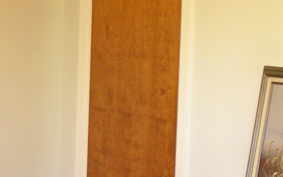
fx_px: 856
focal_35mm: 111
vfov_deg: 11.8
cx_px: 129
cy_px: 122
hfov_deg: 18.8
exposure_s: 1/5
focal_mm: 6.3
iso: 64
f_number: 2.8
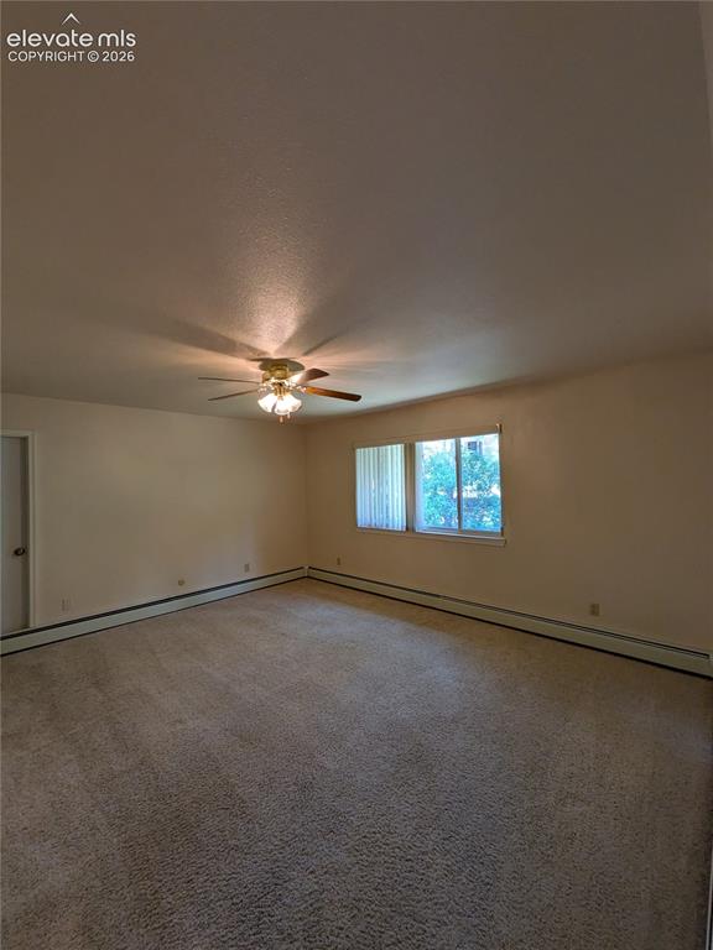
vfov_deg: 102.1
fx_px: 384
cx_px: 356
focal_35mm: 14
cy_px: 475
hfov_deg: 85.7
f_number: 2.2
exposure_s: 1/120
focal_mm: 1.85
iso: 223
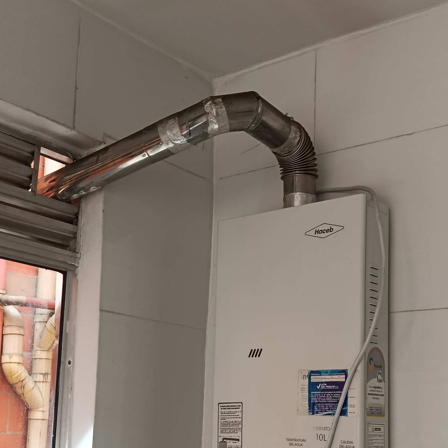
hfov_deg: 33.3
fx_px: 747
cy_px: 333
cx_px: 273
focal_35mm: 51
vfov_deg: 32.8
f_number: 1.7
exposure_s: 1/120
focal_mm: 5.24
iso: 329
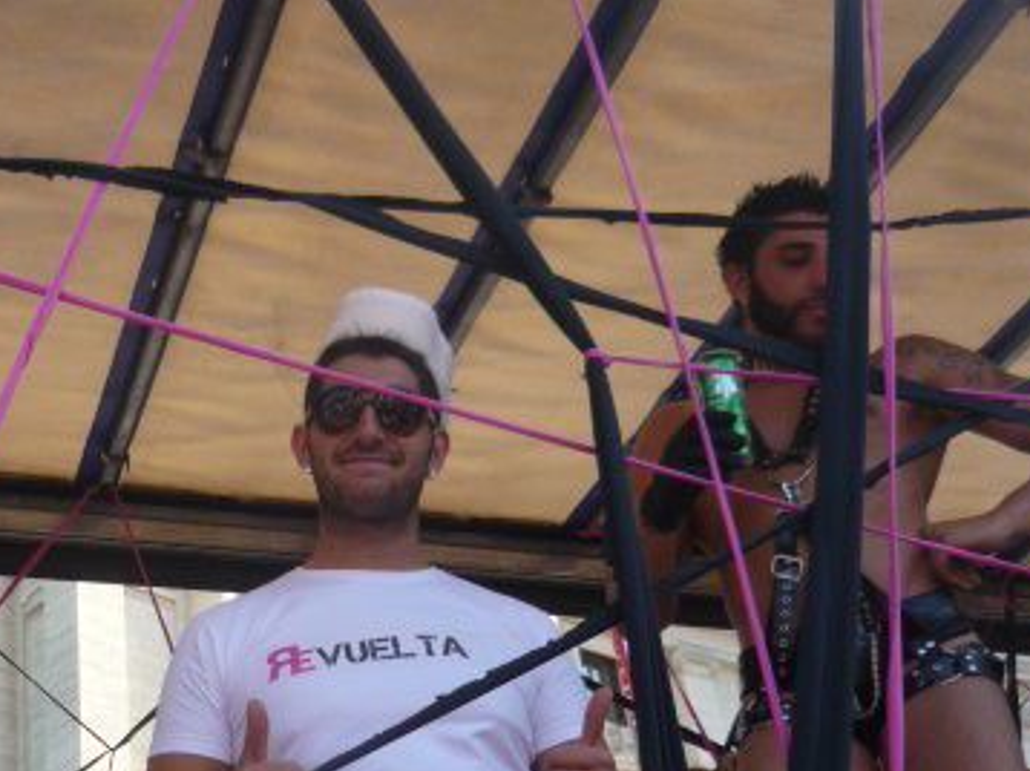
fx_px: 1754
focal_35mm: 59
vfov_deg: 24.5
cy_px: 596
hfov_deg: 32.3
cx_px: 291
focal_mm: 5.5
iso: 100
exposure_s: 1/400
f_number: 2.8
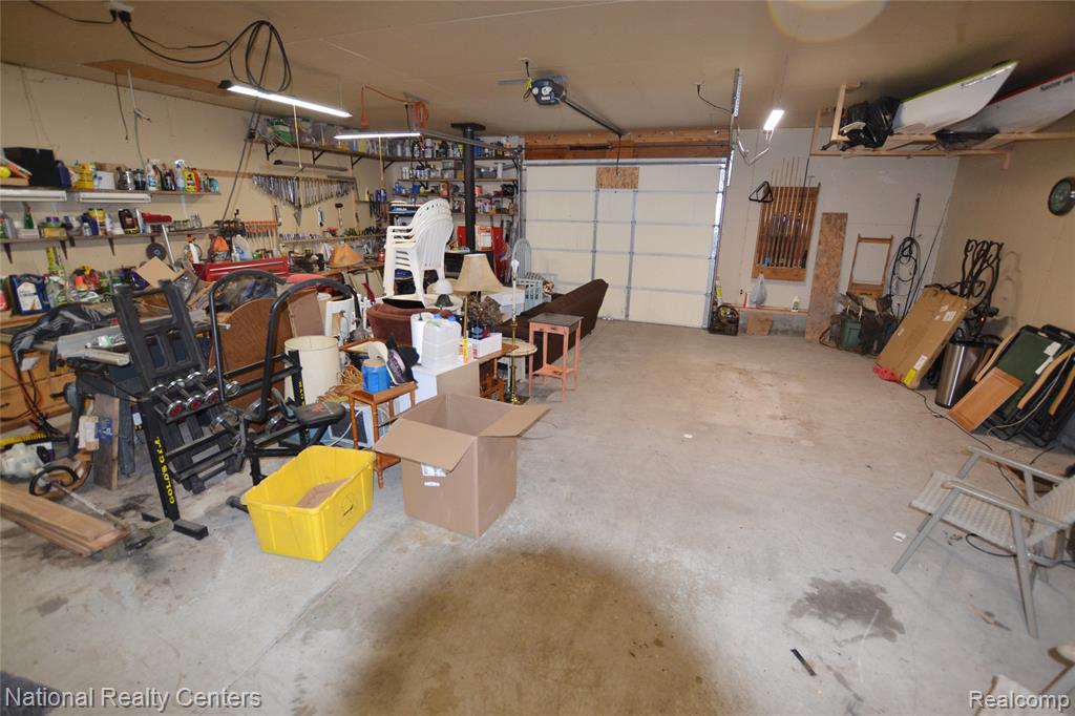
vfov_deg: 72.0
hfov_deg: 95.0
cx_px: 538
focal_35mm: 16
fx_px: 493
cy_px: 358
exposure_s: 1/60
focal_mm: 11
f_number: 3.5
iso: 720
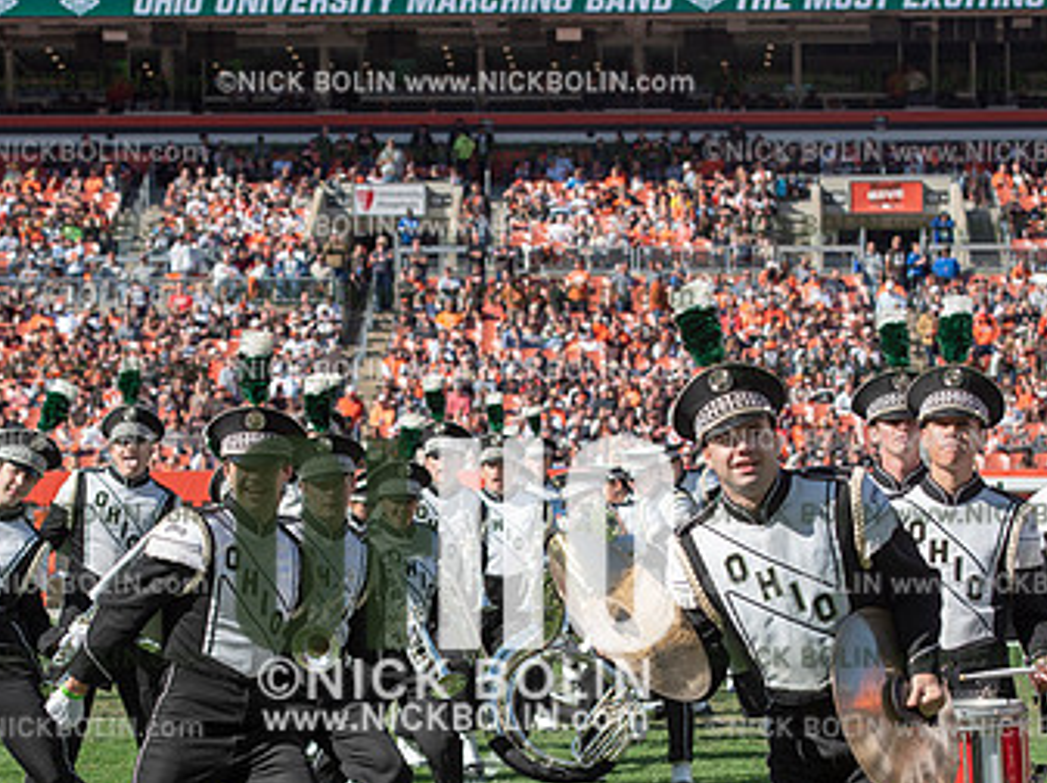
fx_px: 3505
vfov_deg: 12.7
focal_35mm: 116
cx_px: 454
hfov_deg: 17.0
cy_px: 586
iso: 400
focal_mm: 70
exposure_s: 1/2000
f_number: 5
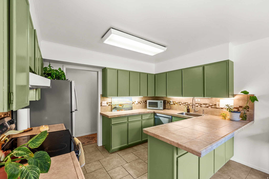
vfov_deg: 75.4
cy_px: 90
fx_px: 116
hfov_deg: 98.6
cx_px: 134
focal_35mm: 16
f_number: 7.1
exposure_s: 1/10
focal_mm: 15.5
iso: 500
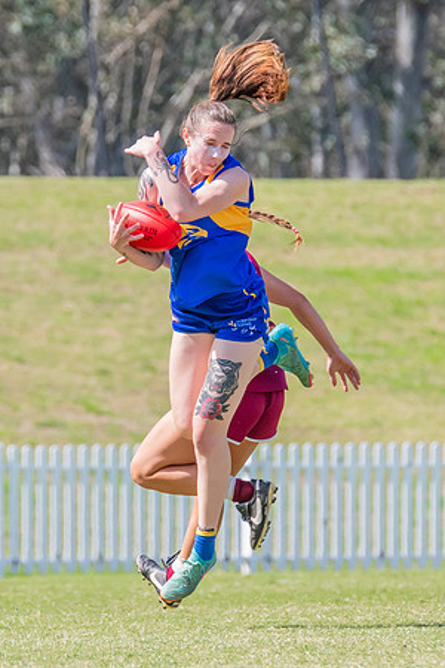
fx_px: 15600
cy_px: 256
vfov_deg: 2.5
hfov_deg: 1.6
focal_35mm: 841
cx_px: 67
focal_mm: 420
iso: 800
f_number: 9
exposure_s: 1/1250
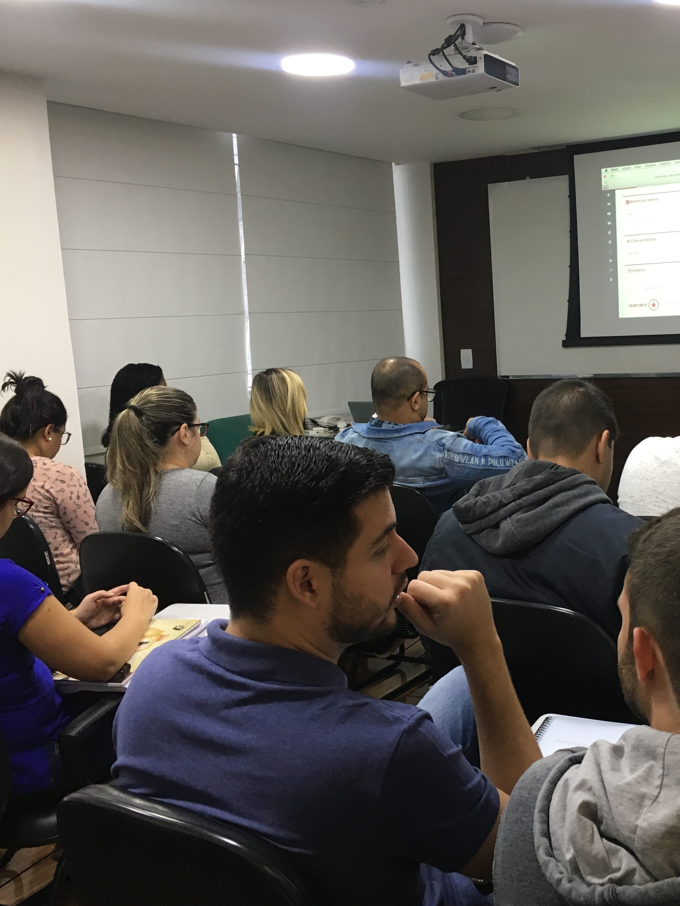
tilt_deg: -5.6
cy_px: 453
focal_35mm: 39
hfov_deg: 35.7
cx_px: 533
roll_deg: +2.8
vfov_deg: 47.9
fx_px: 1021
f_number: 2.2
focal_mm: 4.15
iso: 80
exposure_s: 1/30
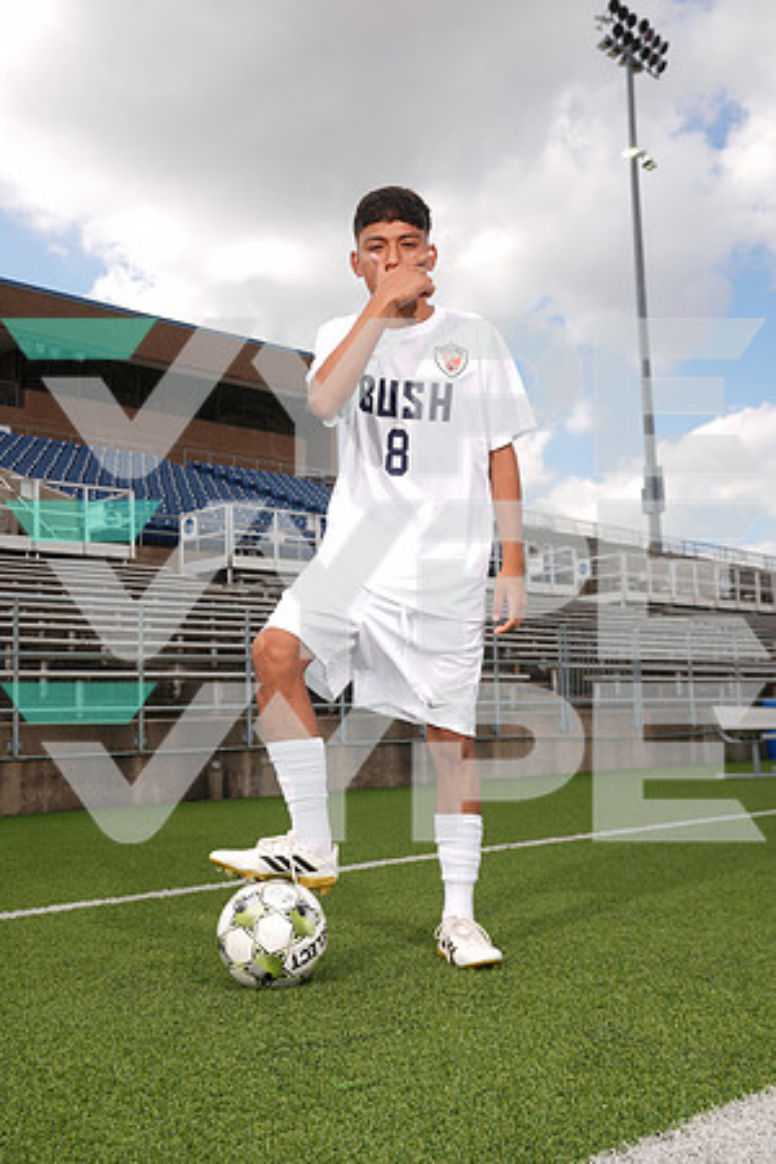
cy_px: 582
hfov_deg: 34.2
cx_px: 388
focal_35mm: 39
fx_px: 1261
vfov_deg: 49.6
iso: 80
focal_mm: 39
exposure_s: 1/200
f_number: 7.1
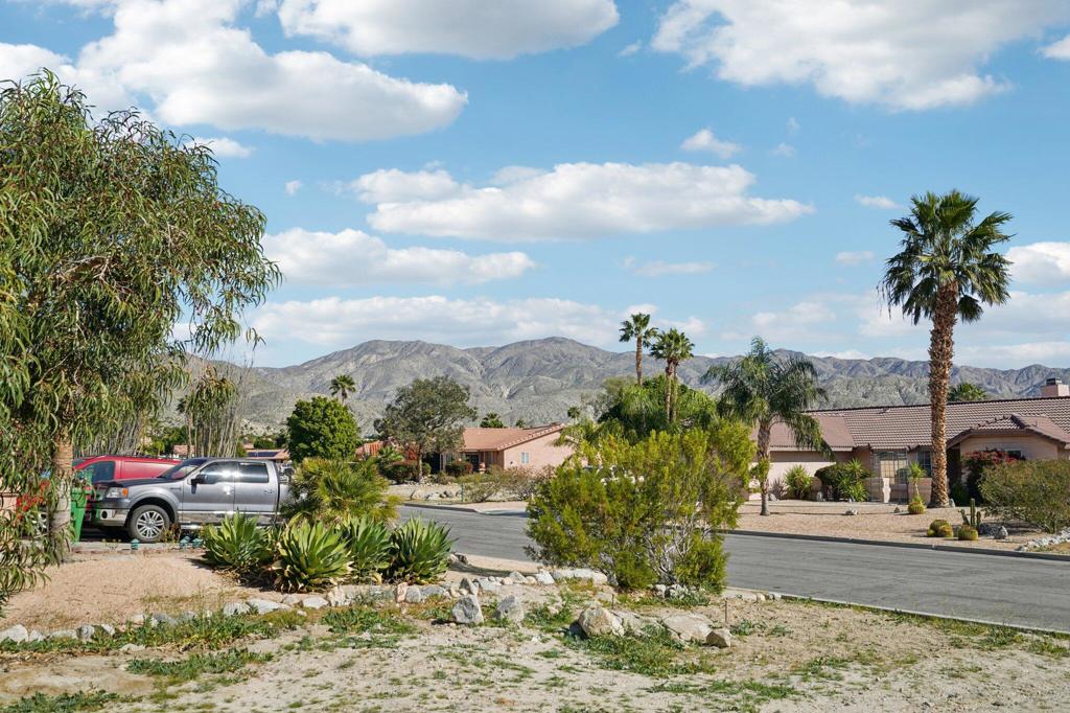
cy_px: 356
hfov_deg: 54.4
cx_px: 535
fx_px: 1040
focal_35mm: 35
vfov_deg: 37.8
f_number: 8
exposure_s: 1/400
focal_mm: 35
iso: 100
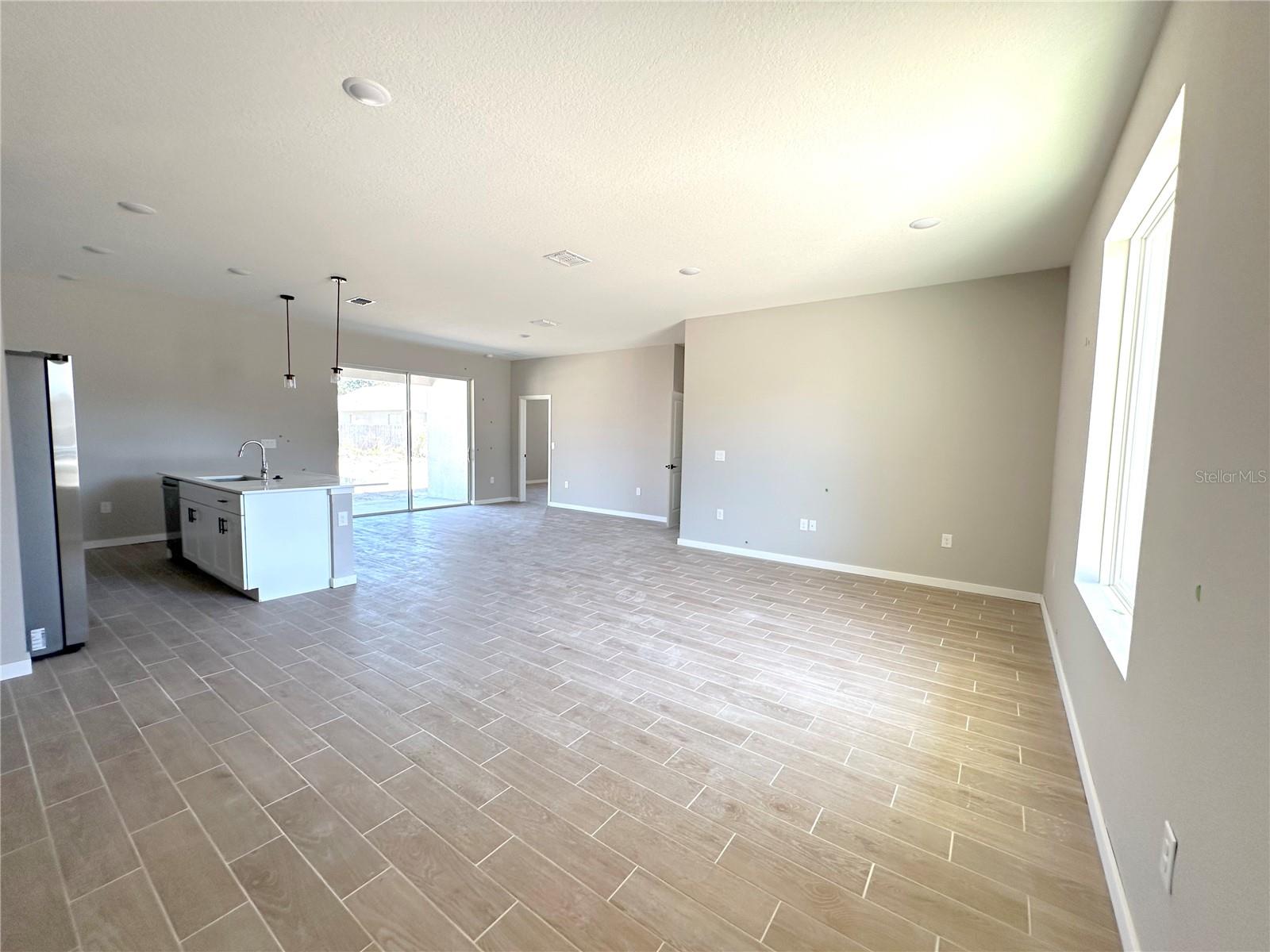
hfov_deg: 102.1
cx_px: 635
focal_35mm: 14
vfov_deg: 85.7
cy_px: 476
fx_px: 514
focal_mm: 2.22
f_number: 2.2
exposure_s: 1/99
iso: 80
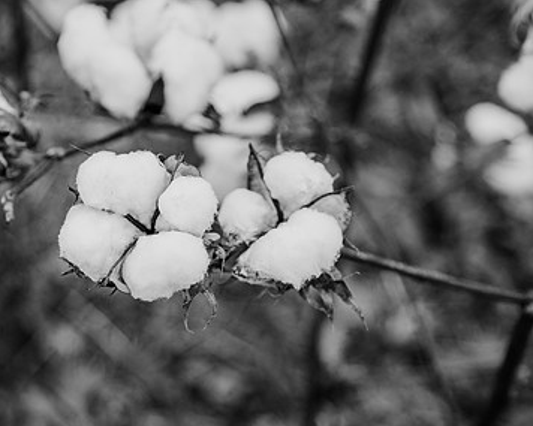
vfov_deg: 14.4
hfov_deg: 17.9
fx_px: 1688
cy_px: 213
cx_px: 193
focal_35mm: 107
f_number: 4
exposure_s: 1/640
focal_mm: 70
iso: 400
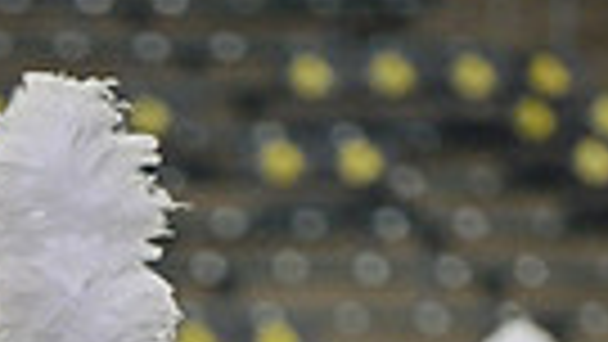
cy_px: 950
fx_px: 15706
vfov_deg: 1.2
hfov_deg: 2.2
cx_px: 34
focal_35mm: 974
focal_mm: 280
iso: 2000
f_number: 5.6
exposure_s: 1/800
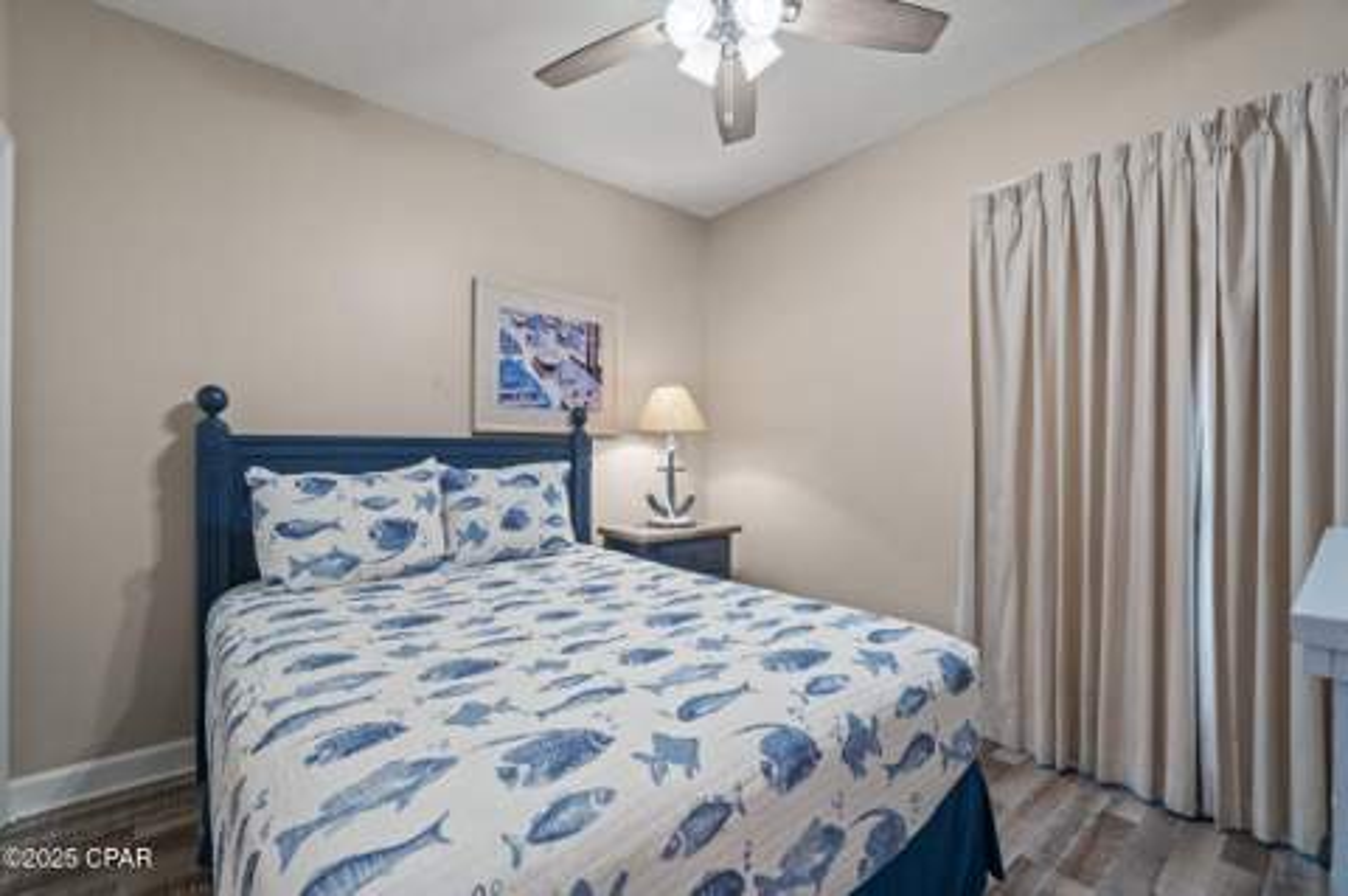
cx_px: 674
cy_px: 448
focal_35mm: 15
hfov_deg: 100.4
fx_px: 561
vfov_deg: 77.2
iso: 400
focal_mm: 10
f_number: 9
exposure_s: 3.2
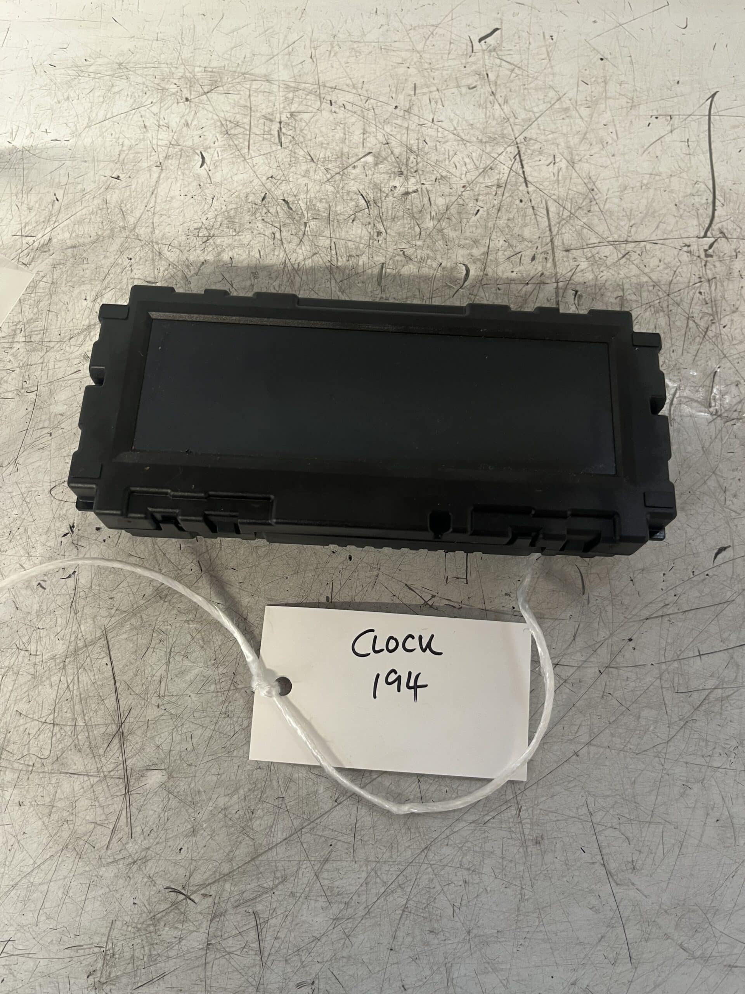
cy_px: 497
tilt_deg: -75.8
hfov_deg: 53.1
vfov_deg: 67.3
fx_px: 746
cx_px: 372
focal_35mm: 26
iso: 125
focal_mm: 5.1
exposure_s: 1/50
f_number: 1.6
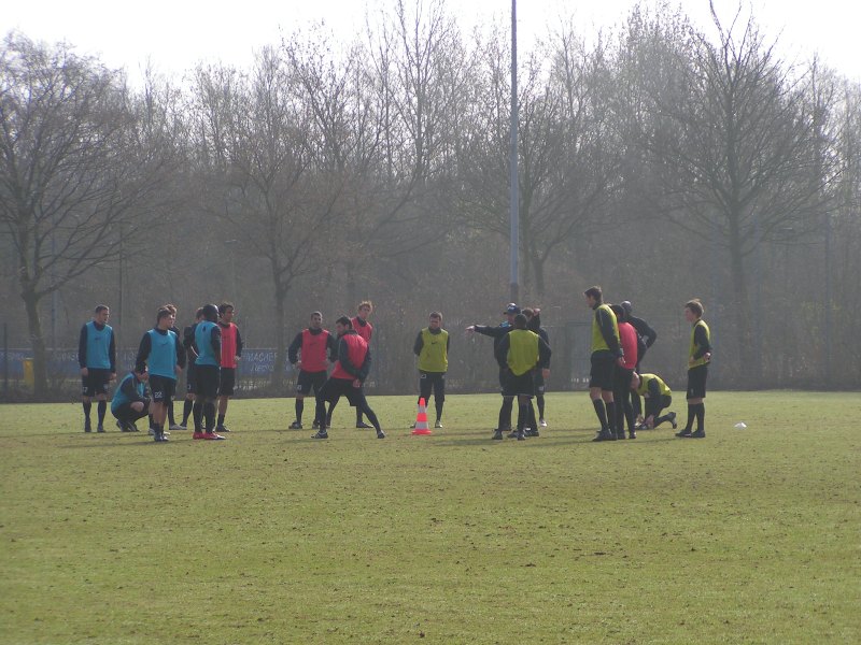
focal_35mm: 150
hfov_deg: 13.2
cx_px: 430
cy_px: 322
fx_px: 3731
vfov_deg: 9.9
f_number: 3.5
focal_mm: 22.9
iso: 50
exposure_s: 1/800
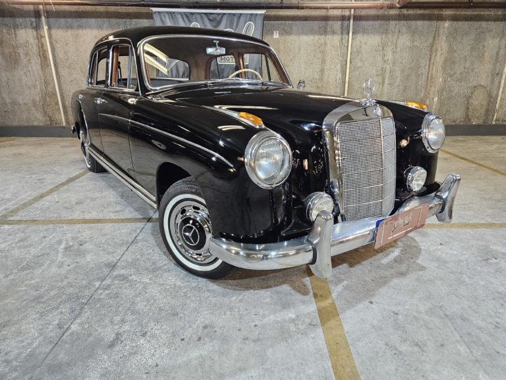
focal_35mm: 23
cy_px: 190
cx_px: 253
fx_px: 336
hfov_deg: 73.9
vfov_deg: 58.9
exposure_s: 1/120
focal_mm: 5.4
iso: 800
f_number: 1.8
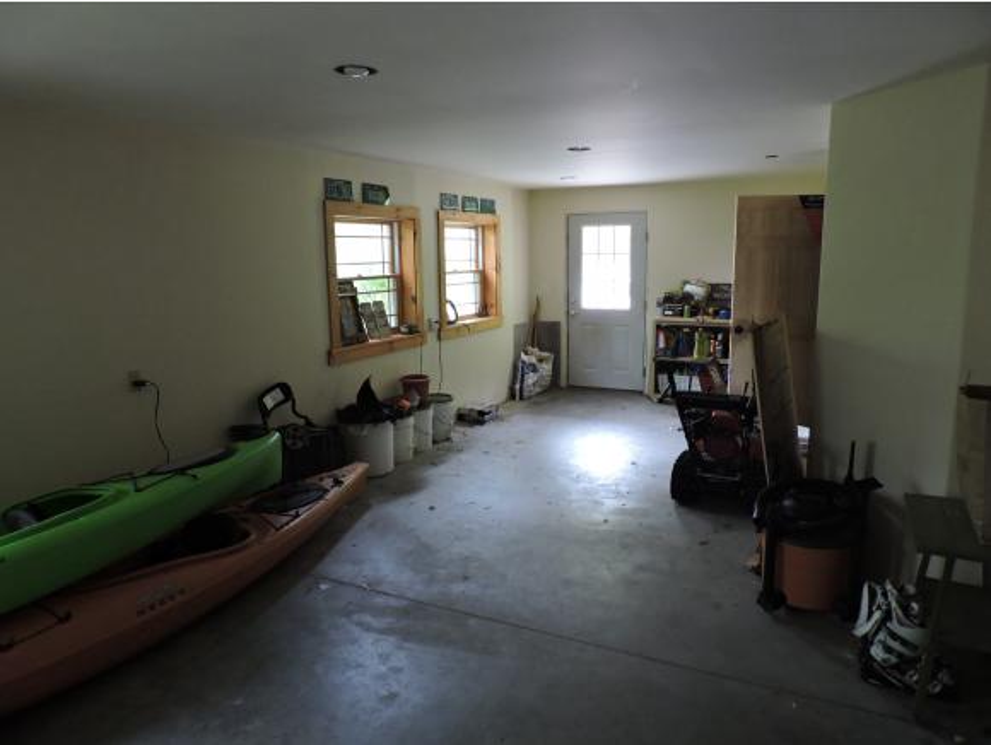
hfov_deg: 71.6
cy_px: 372
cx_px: 496
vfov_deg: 56.9
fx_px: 688
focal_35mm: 24
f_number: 3
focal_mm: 4.3
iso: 400
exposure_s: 1/10
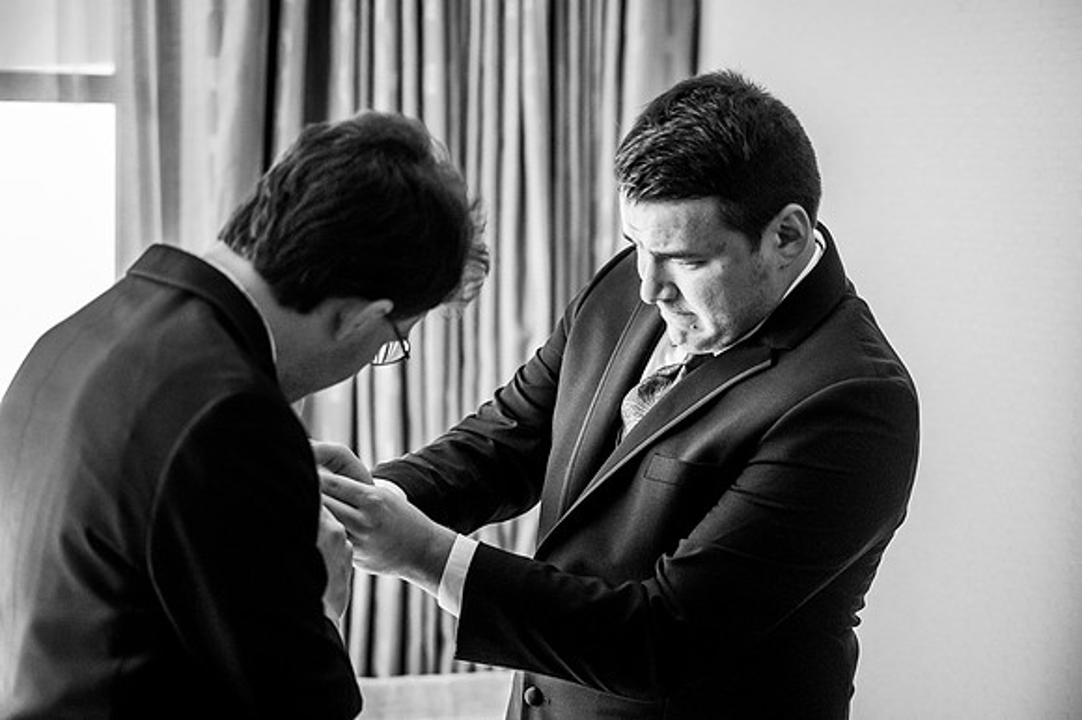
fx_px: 3154
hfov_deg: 19.5
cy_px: 360
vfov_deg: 13.0
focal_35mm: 105
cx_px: 541
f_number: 4.5
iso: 2000
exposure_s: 1/640
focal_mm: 105
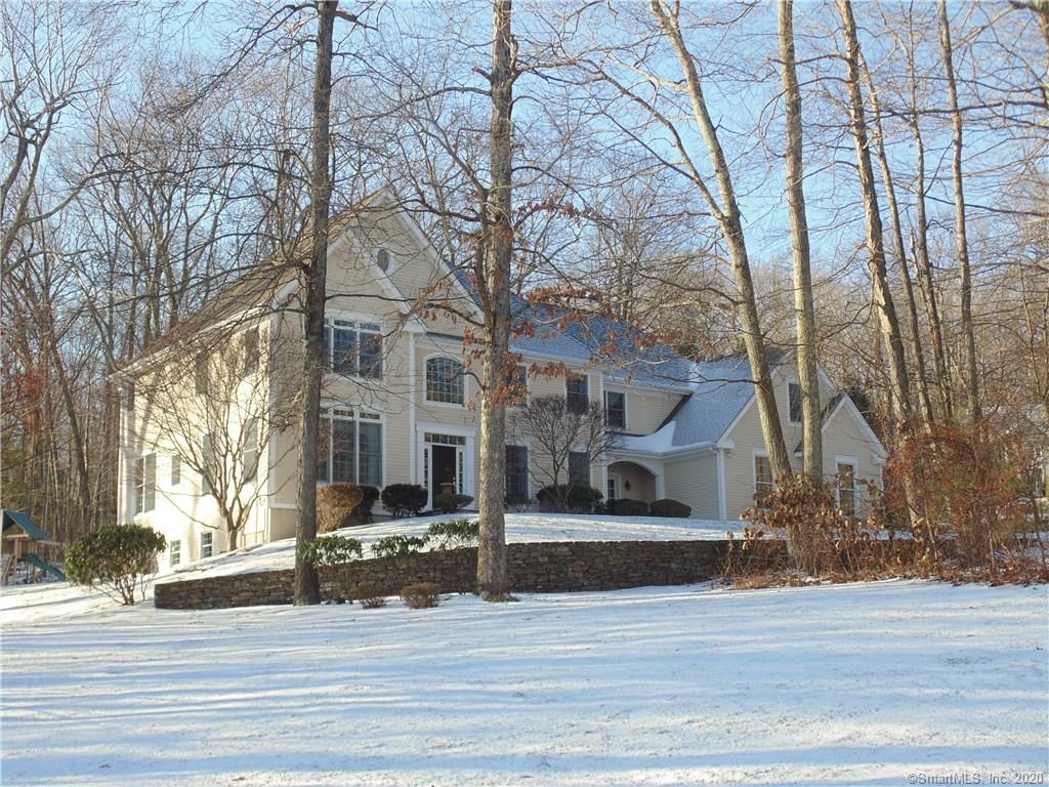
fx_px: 1606
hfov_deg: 36.2
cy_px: 394
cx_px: 524
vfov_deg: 27.5
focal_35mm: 53
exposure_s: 1/200
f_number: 3.9
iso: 80
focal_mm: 9.5
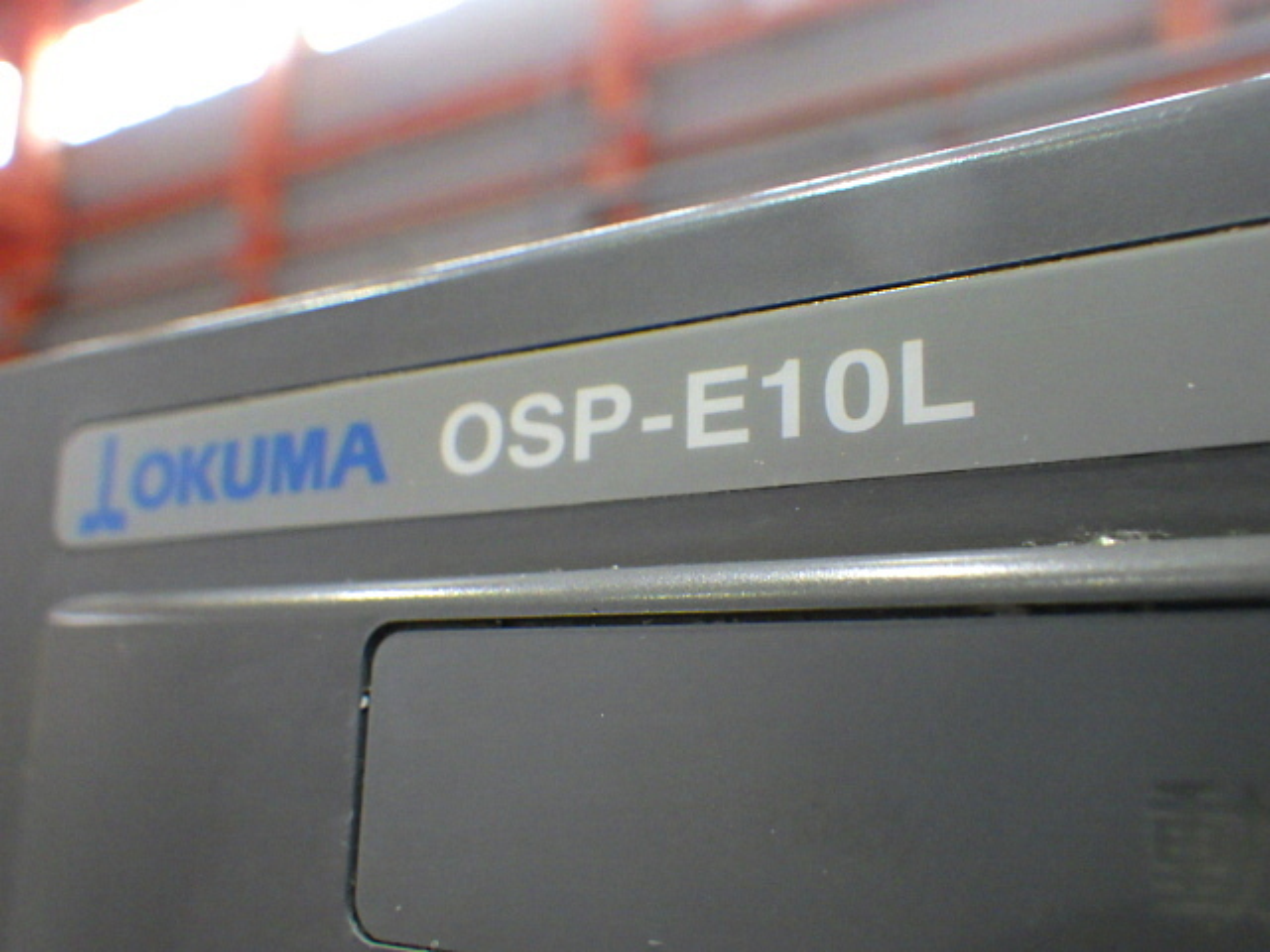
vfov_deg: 41.8
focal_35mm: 34
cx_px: 635
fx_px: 1247
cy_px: 476
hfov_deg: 54.0
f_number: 3.8
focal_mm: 6.1
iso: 1250
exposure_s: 1/50
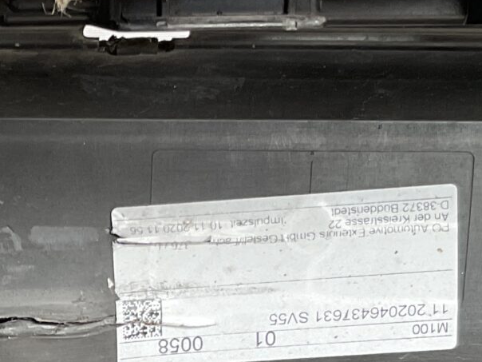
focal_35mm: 123
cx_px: -128
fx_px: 1713
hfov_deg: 15.3
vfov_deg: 11.9
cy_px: 386
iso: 25
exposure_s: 1/120
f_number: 1.8
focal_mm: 3
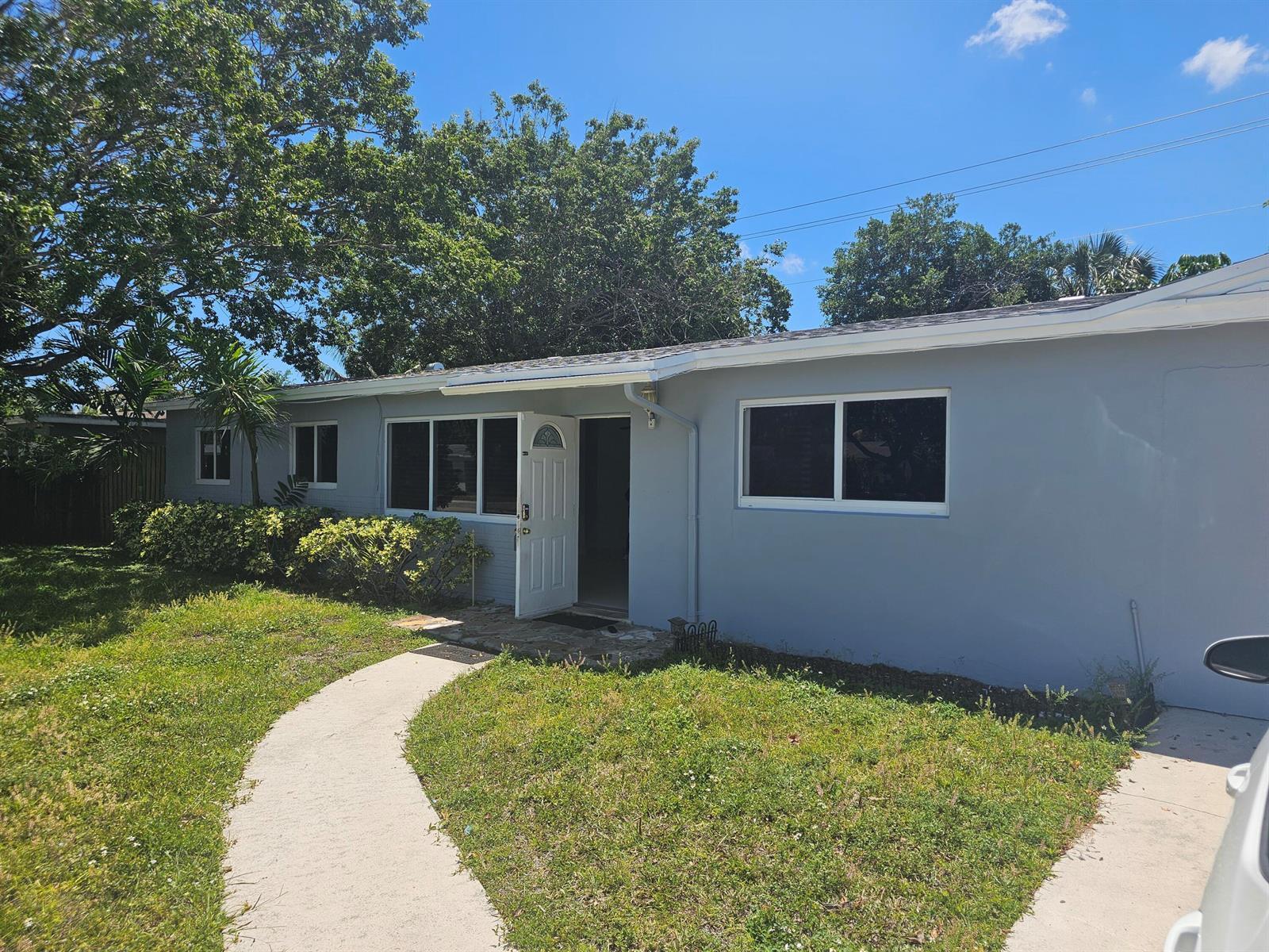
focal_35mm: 23
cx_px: 634
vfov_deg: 58.9
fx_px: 843
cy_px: 476
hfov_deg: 73.9
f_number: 1.7
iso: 10
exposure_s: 1/854
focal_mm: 6.3
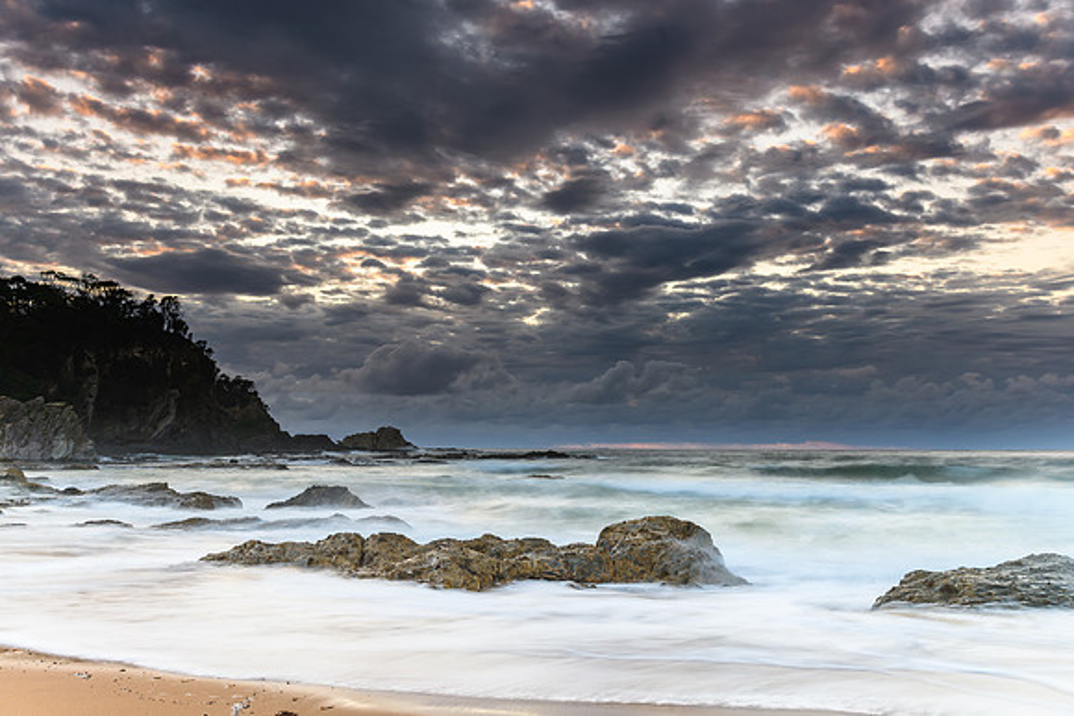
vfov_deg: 38.5
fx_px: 1027
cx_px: 537
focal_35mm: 34
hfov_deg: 55.2
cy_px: 358
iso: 100
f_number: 9
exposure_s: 2.5
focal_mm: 34
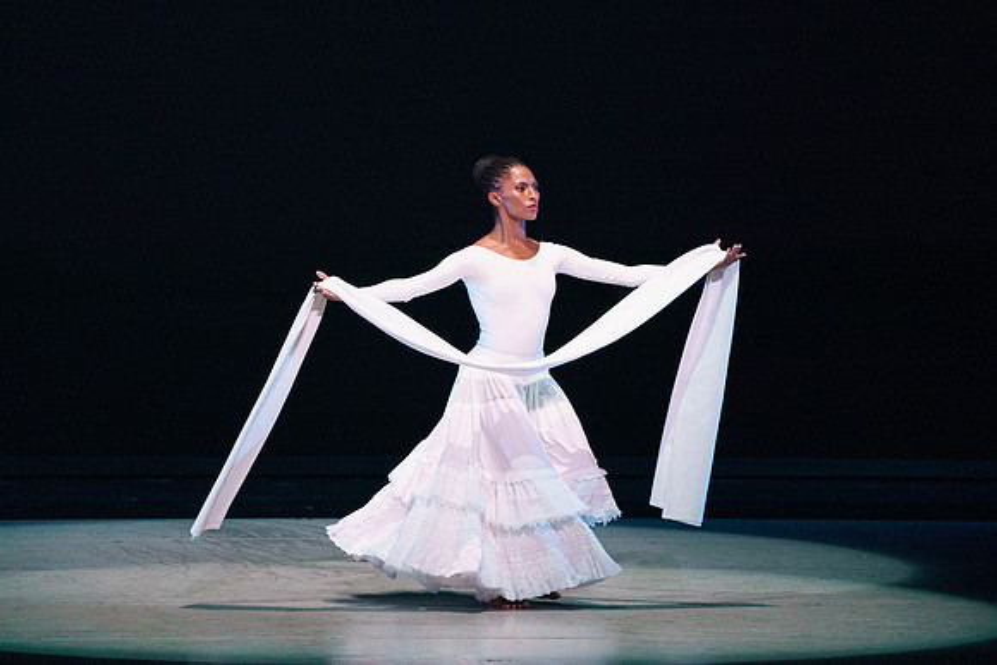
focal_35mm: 394
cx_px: 498
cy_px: 332
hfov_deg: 5.2
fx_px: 10914
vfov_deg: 3.5
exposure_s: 1/400
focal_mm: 394
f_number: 6.3
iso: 5000
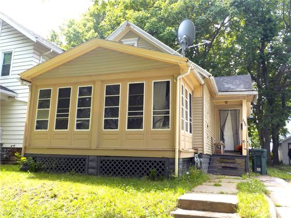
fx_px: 252
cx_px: 146
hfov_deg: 60.0
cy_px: 109
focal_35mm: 30
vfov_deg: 46.8
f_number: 3.3
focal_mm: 4.1
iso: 125
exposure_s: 1/250
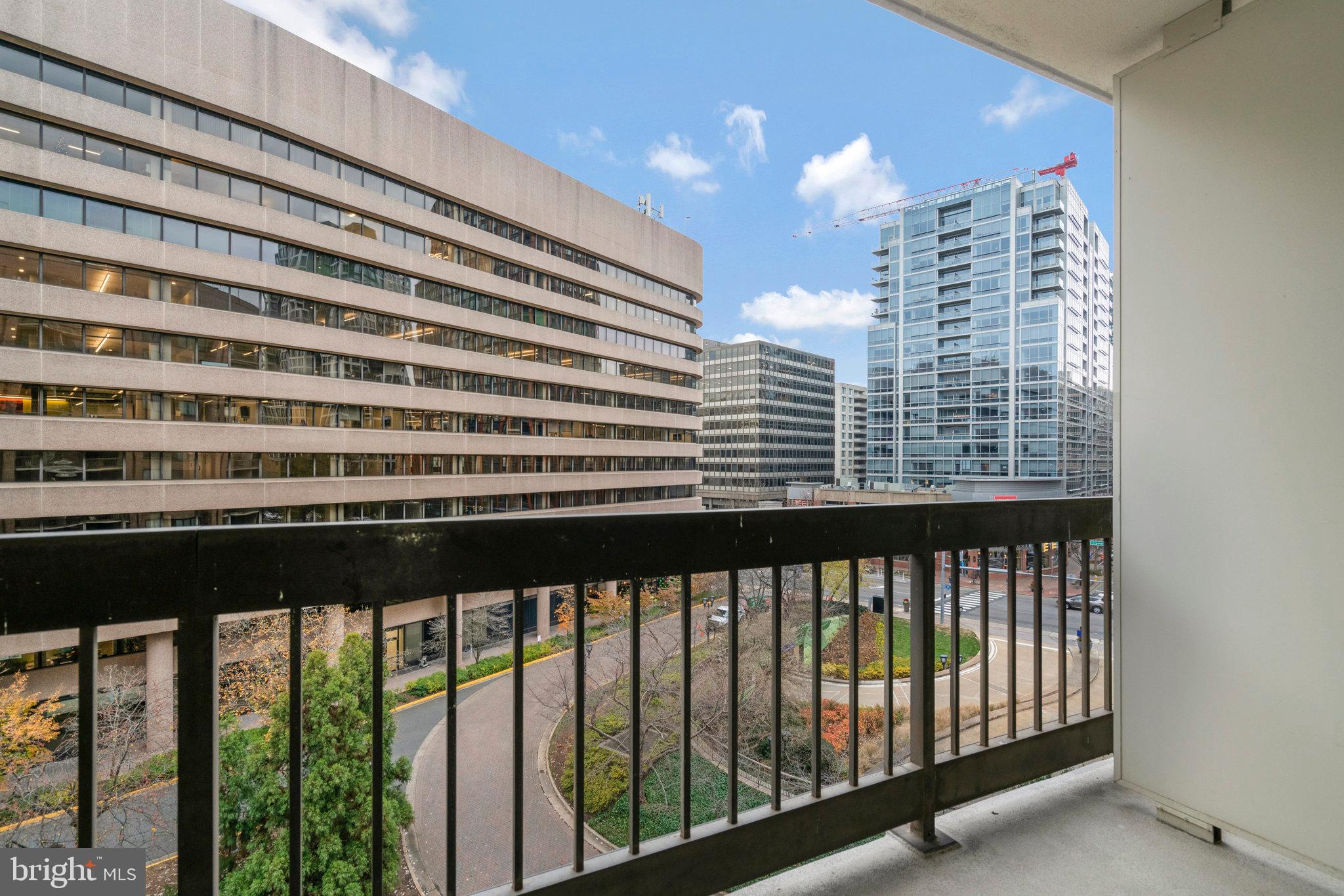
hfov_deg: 96.7
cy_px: 448
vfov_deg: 73.7
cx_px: 672
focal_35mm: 16
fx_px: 597
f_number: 8
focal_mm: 16
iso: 1250
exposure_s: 1/125
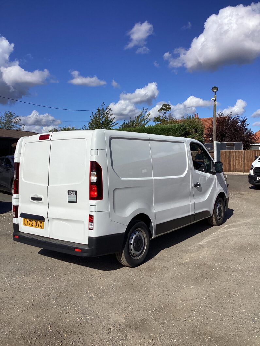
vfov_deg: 58.3
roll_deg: +0.8
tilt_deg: -2.8
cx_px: 130
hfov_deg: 45.5
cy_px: 173
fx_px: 310
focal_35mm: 31
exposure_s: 1/2717
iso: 25
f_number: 2.4
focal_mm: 3.3
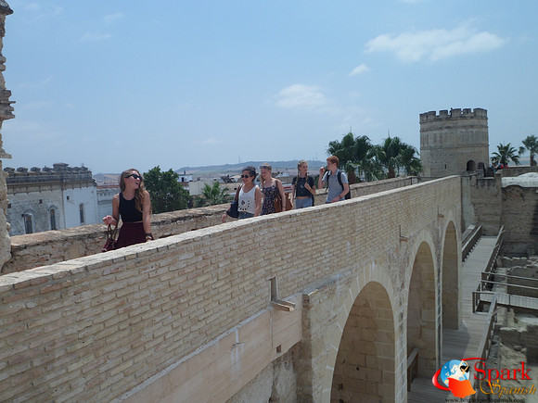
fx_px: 466
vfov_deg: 46.8
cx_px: 269
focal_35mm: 30
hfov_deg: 60.0
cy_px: 202
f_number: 9.9
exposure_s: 1/180
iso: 80
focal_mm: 5.7
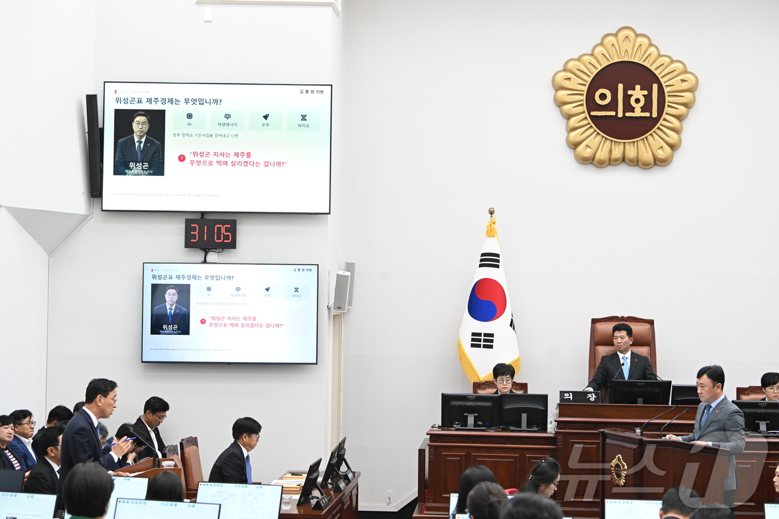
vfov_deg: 19.5
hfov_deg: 28.8
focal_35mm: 70
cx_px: 390
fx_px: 1514
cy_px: 260
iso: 2500
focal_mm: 70
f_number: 4.5
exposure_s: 1/200
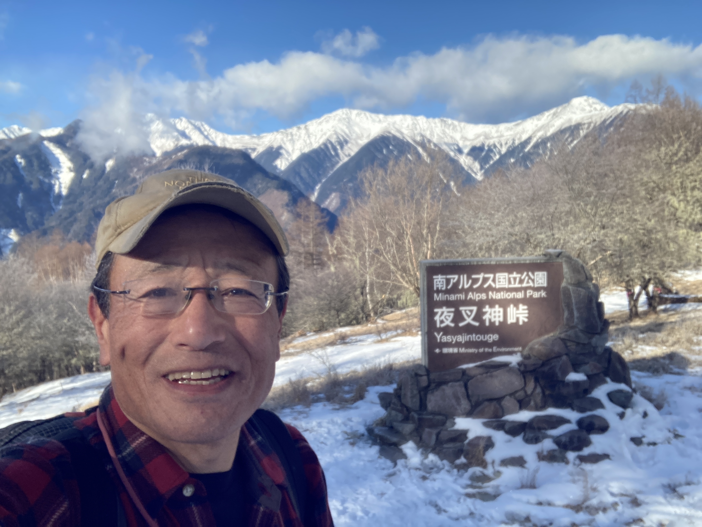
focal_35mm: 32
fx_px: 649
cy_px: 264
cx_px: 351
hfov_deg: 56.8
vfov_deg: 44.2
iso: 20
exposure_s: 1/1458
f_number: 2.2
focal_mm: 2.87
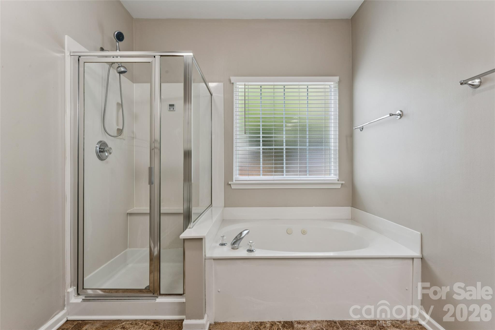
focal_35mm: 17
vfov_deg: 71.4
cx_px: 248
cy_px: 165
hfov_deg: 94.3
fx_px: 230
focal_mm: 16.7
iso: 100
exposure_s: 1/4
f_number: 13
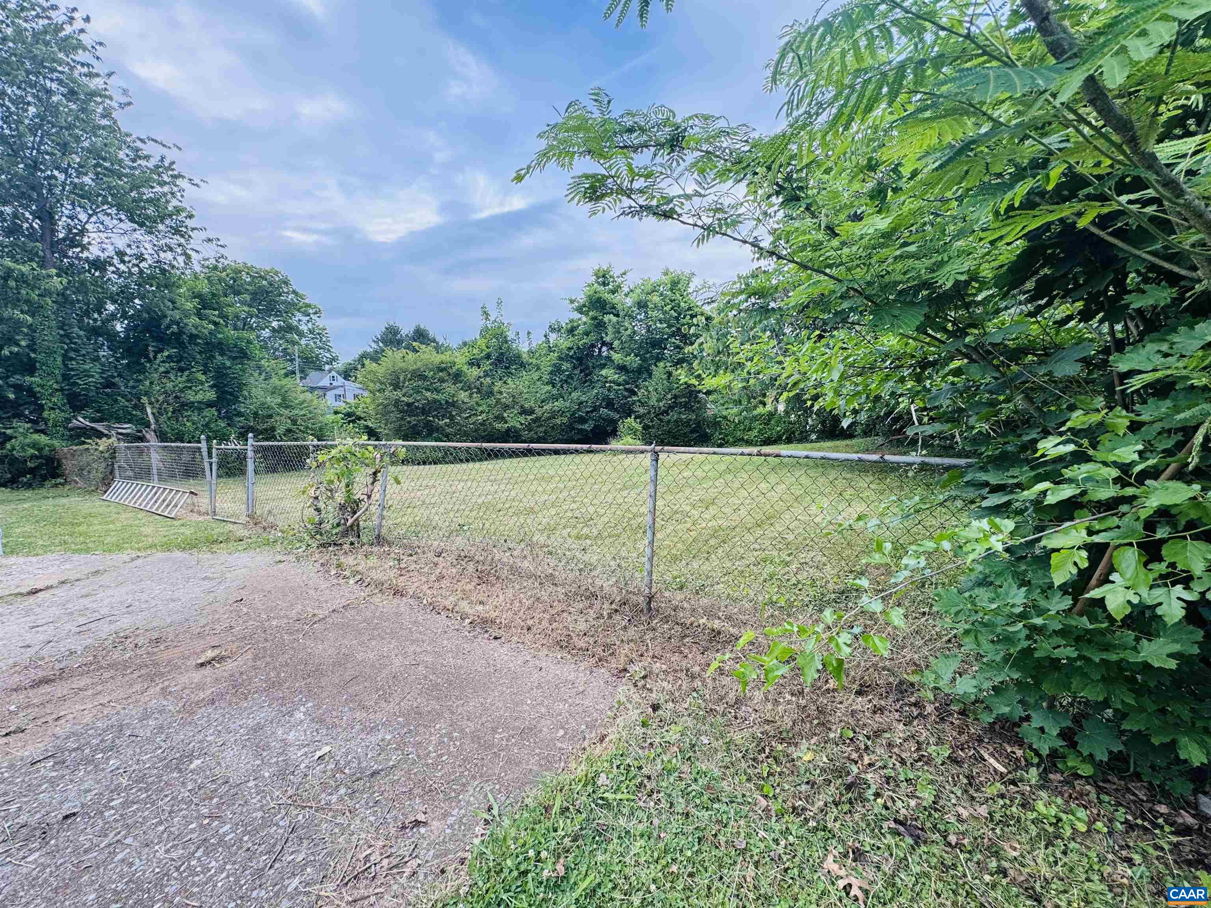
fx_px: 490
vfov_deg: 85.7
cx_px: 606
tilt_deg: -8.6
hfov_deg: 102.1
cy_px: 454
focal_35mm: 14
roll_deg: +0.2
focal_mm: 2.22
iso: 40
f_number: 2.2
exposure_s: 1/208
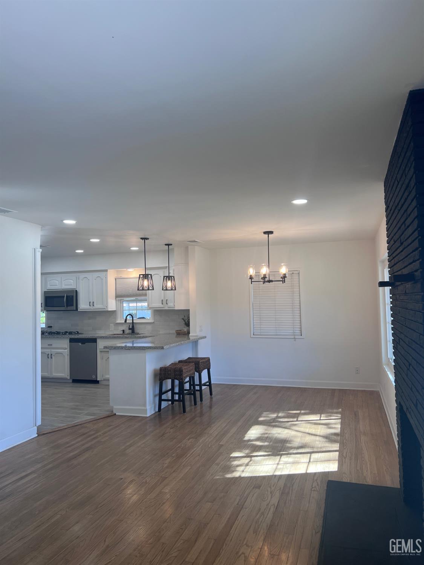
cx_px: 212
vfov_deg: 67.3
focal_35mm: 26
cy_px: 282
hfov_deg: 53.1
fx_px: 425
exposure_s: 1/121
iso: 32
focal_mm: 5.7
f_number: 1.5
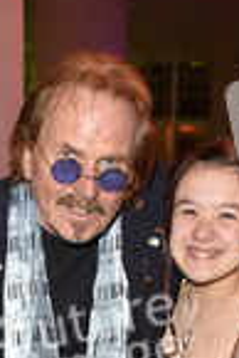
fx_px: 874
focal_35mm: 88
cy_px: 477
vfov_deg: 20.8
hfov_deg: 15.6
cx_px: 128
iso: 1600
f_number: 4.5
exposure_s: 1/40
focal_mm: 32
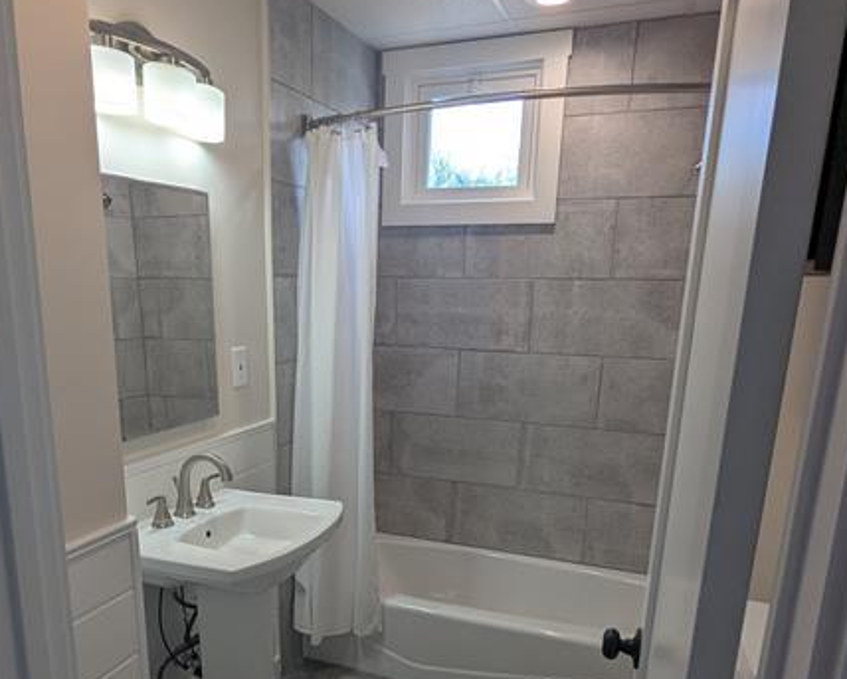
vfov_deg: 50.1
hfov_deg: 61.8
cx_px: 350
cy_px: 481
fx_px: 702
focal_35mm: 28
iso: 61
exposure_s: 1/120
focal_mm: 2.35
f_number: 2.2
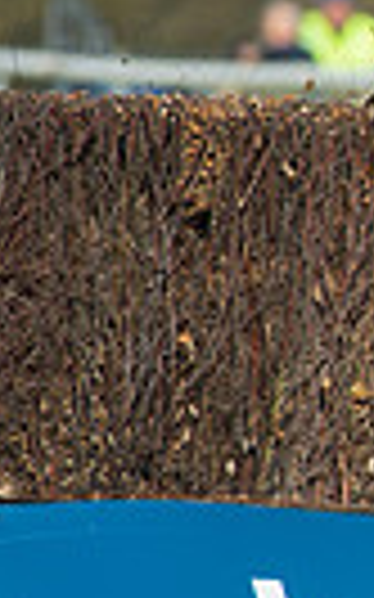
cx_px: 1194
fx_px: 21730
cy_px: 202
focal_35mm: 1331
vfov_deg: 1.6
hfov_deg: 1.0
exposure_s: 1/4000
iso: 400
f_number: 7.1
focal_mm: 300
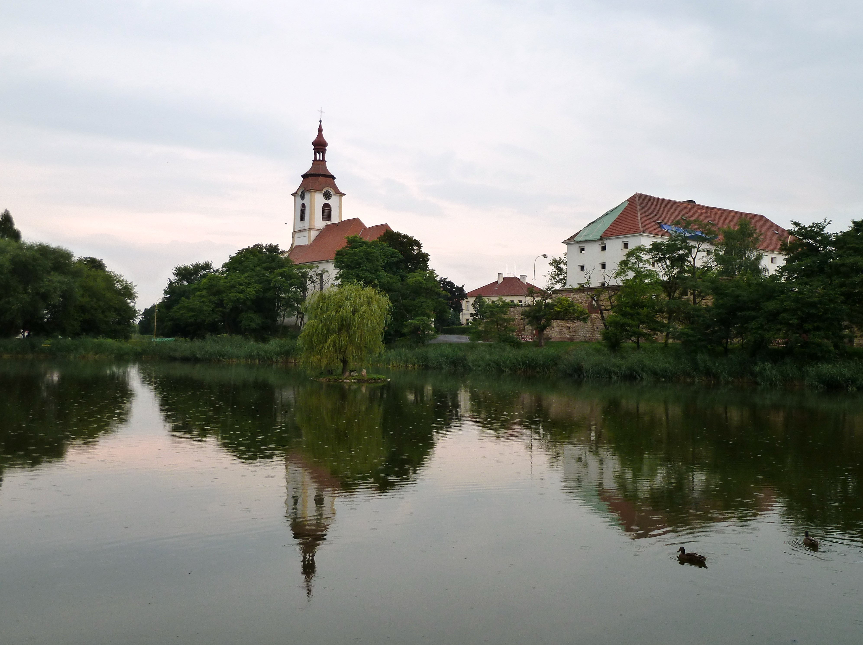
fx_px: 797
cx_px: 432
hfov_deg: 56.9
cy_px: 322
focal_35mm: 32
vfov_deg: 44.1
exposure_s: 1/125
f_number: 3.5
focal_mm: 5.3
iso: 125
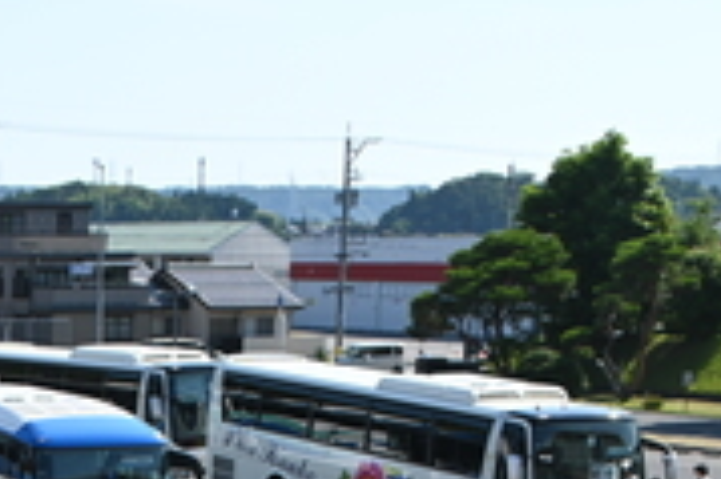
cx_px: -197
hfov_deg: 17.7
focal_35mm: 109
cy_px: 586
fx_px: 2181
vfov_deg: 12.2
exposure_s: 1/320
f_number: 7.1
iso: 100
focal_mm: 26
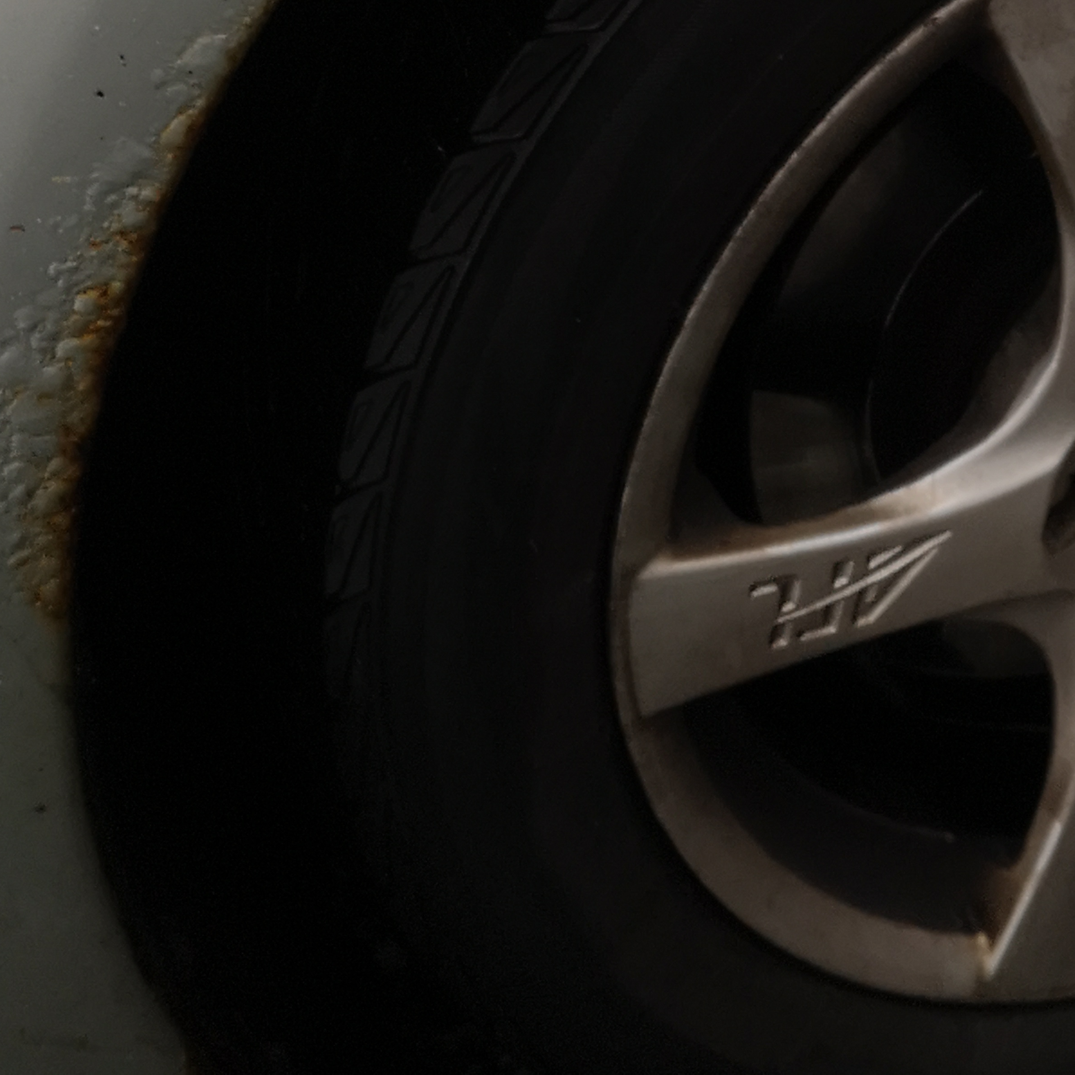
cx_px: 823
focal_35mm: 73
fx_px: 2565
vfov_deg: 23.2
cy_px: 170
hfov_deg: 23.4
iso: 125
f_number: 1.8
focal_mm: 3.95
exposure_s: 1/50
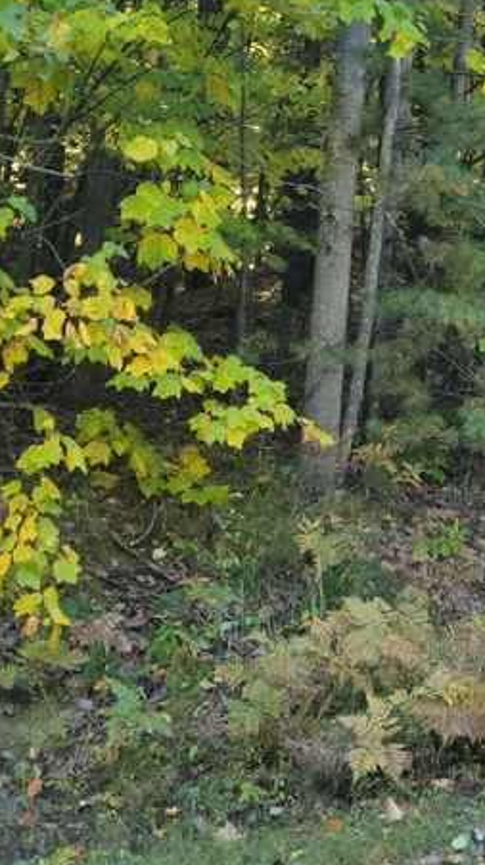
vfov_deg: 30.2
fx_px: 1489
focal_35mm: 65
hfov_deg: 17.6
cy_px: 12
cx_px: 581
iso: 50
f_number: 2
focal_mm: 5.9
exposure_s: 1/60
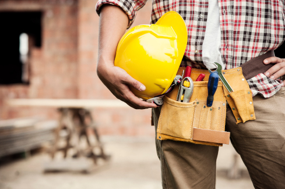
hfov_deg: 23.4
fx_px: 687
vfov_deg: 15.6
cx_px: 145
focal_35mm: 87
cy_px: 93
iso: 100
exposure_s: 1/100
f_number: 3.5
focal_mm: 85
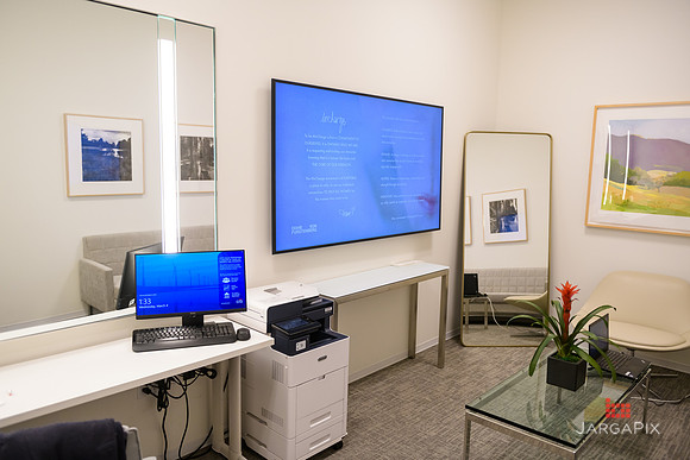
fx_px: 518
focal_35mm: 27
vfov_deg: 48.0
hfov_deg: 67.4
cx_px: 345
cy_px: 230
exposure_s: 1/200
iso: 1000
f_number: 3.2
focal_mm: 27
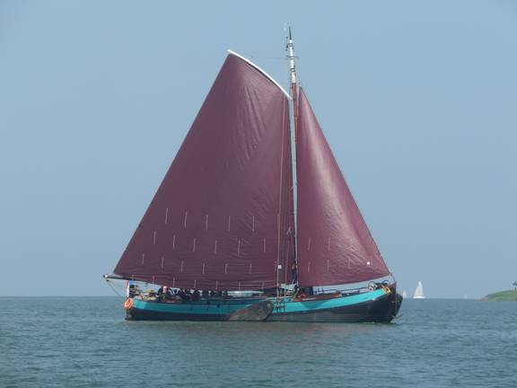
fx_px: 2658
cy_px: 194
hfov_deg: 11.1
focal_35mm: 178
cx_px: 258
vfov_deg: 8.3
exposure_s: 1/640
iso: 100
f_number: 4.8
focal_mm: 30.5
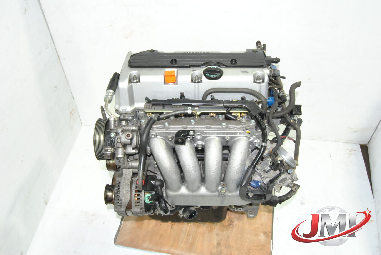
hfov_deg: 61.9
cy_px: 128
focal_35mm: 30
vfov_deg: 43.7
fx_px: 318
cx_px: 190
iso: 800
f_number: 22
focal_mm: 20
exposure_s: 1/8
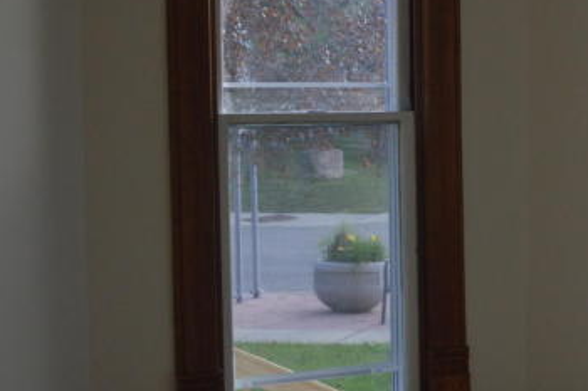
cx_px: 831
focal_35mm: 89
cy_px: 205
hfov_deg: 20.3
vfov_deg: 15.3
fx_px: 1453
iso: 360
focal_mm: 18
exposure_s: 1/125
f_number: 5.6
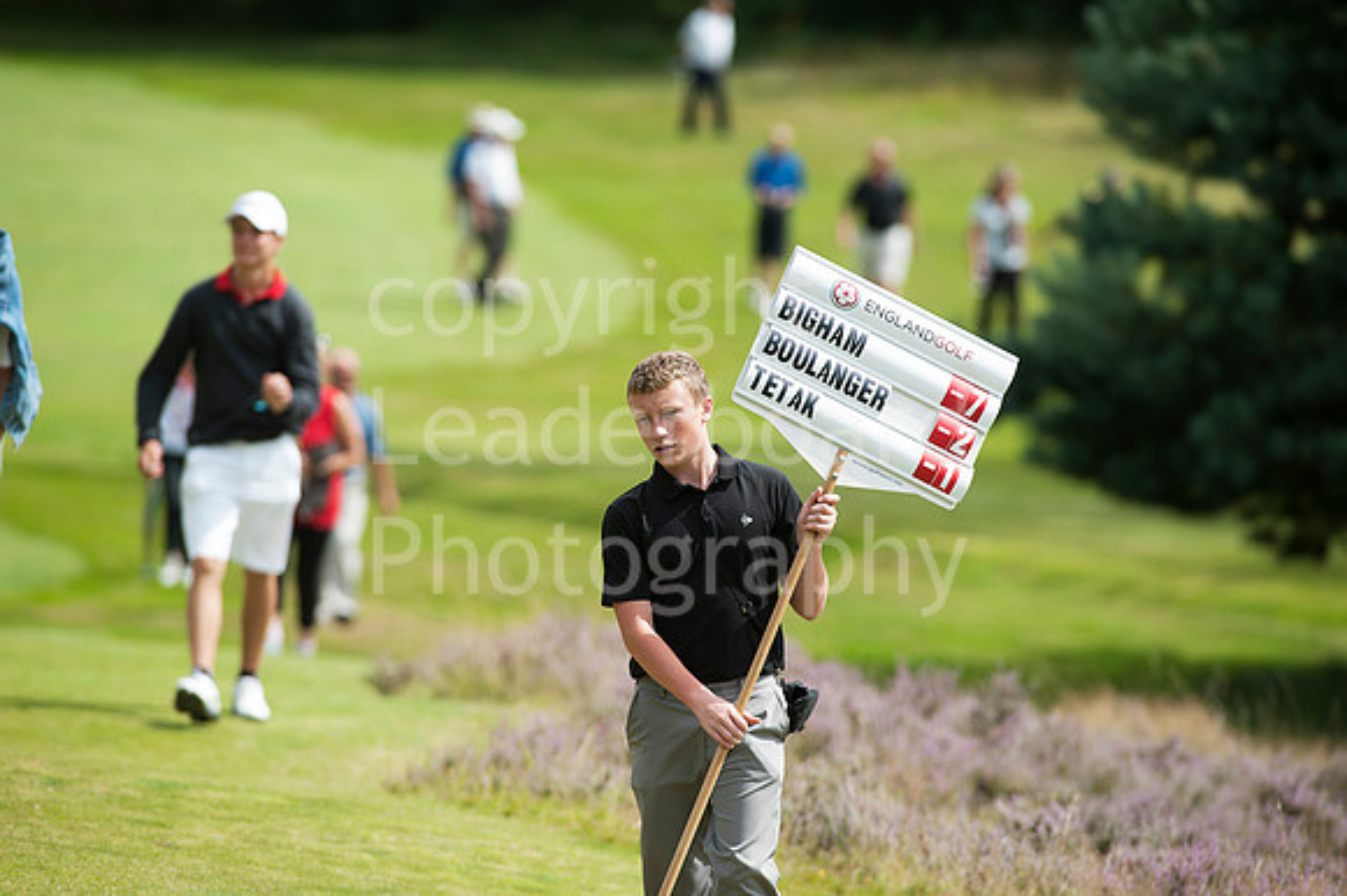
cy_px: 448
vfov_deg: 4.6
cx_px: 674
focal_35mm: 300
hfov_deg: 6.9
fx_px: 11218
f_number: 5.6
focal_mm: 300
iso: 400
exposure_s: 1/3200
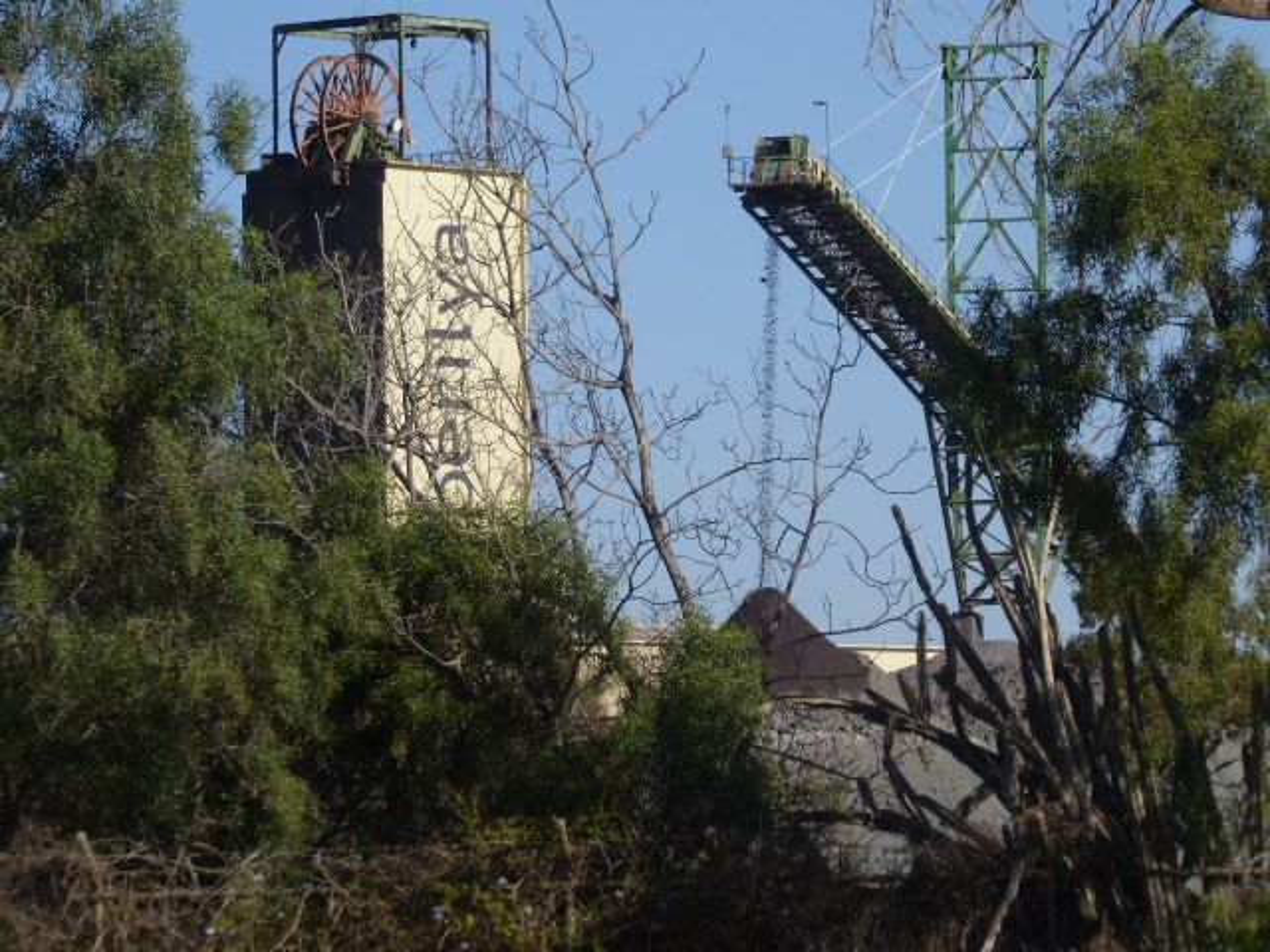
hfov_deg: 6.7
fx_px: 10786
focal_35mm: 294
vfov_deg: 5.1
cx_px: 635
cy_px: 476
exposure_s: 1/500
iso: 80
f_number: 5.6
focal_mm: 47.5
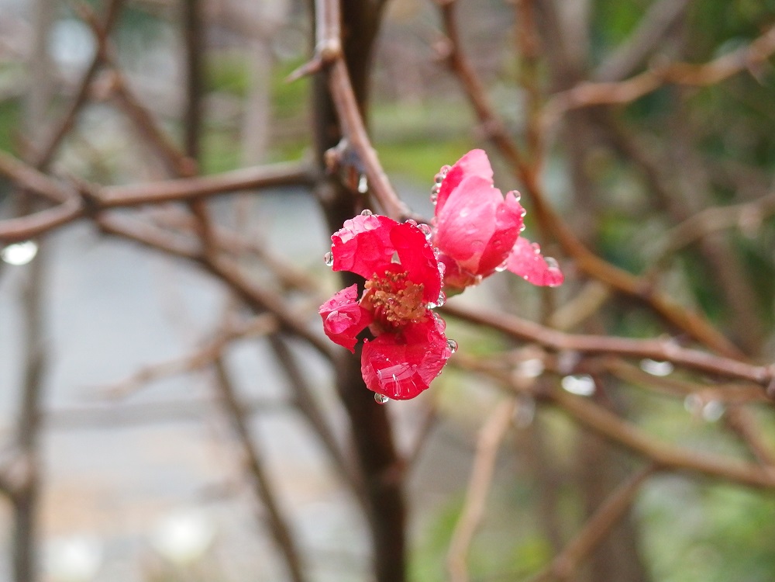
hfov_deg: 22.3
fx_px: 1970
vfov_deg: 16.8
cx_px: 388
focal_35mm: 88
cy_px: 291
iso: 500
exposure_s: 1/400
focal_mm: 15.9
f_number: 3.5
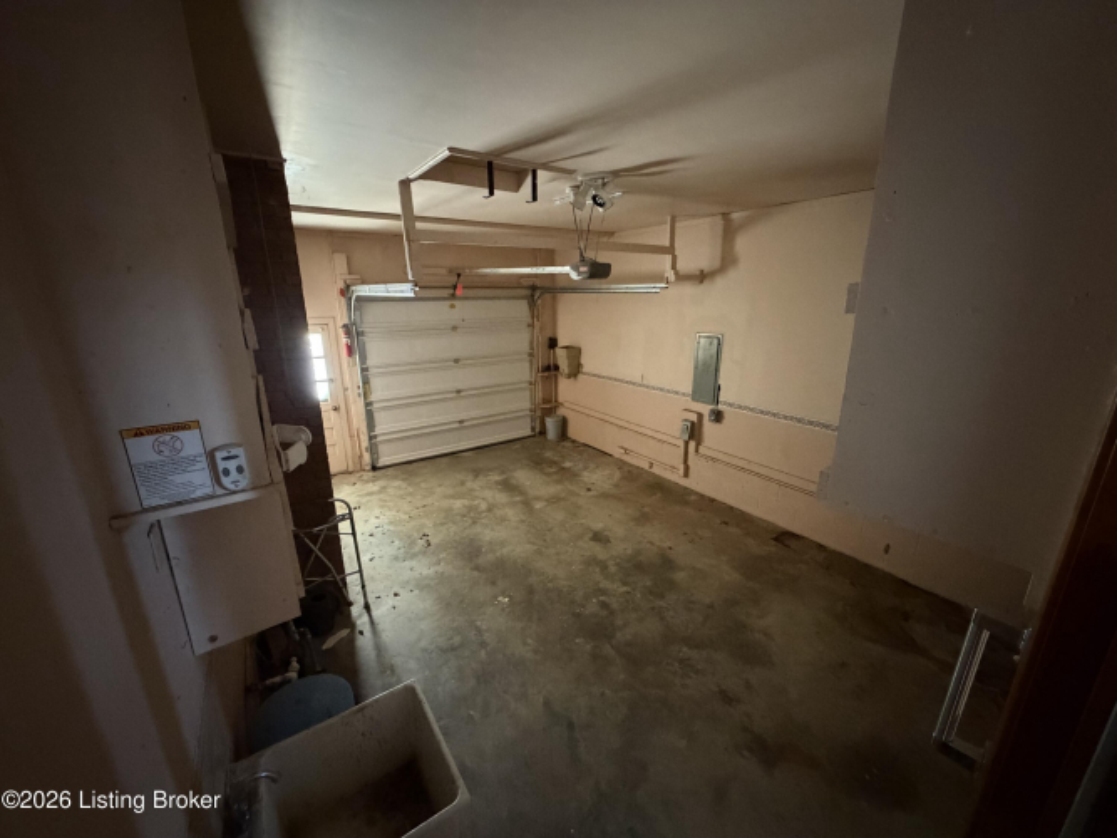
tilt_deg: -15.8
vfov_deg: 85.7
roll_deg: -0.3
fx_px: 452
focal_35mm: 14
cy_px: 419
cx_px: 558
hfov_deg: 102.1
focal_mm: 2.22
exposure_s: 1/39
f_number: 2.2
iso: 1600
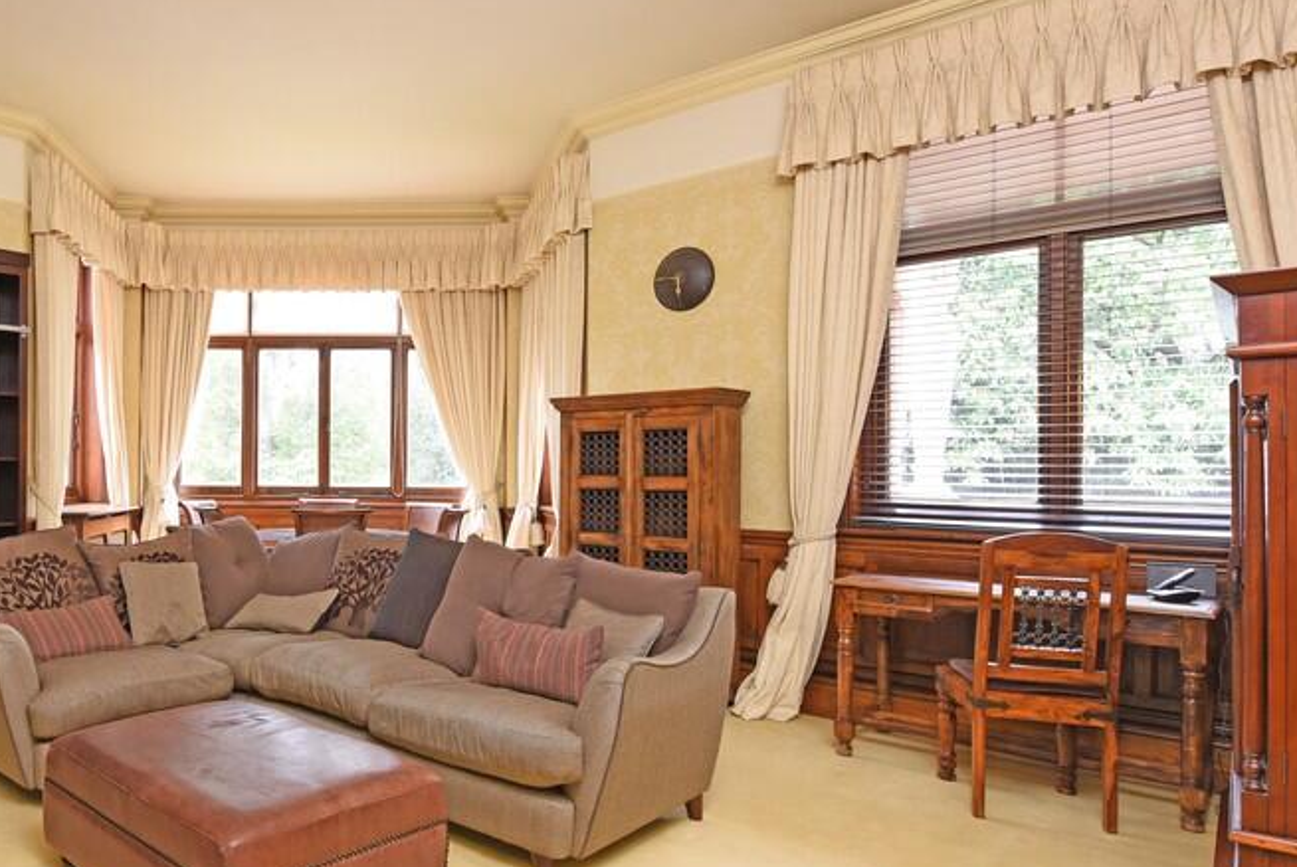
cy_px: 463
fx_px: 901
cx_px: 339
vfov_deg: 51.3
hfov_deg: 67.3
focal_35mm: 25
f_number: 7.1
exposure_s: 1/1.6
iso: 800
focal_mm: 16
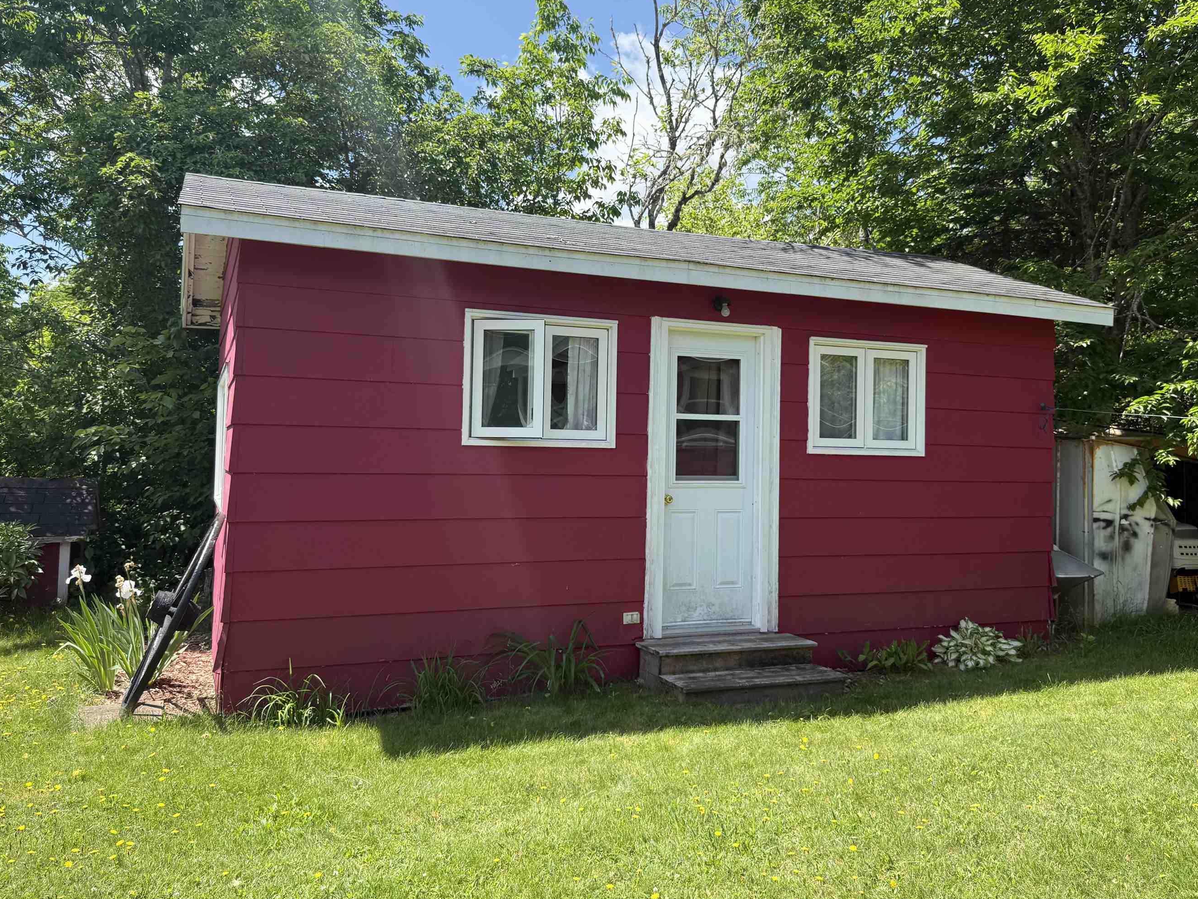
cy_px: 381
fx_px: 969
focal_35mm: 28
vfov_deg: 49.6
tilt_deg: +4.2
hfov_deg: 63.4
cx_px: 624
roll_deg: -0.4
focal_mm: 6.76
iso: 100
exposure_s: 1/1812
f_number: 1.78
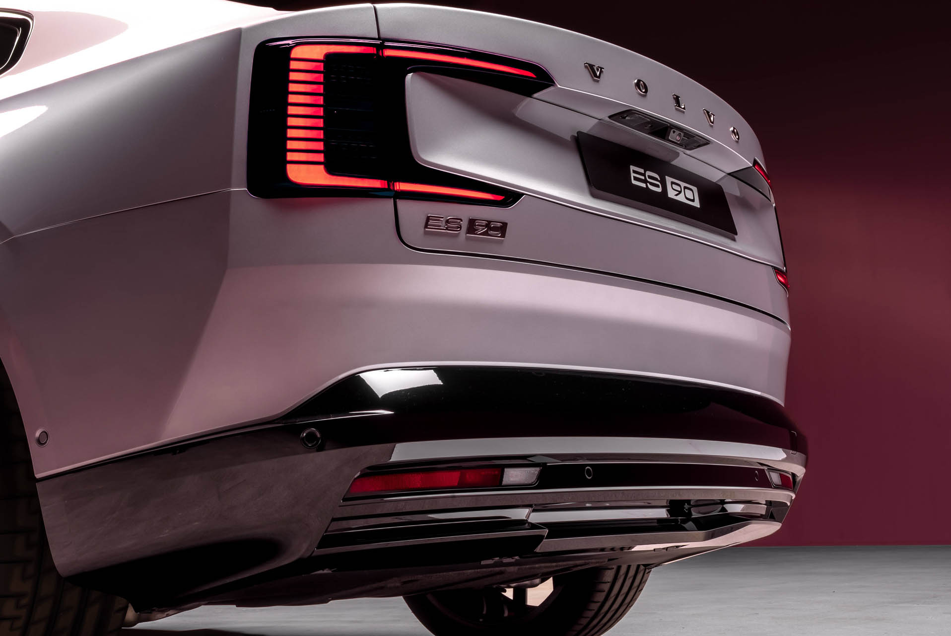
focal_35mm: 50
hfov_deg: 39.6
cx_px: 476
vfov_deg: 27.0
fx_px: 1322
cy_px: 318
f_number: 16
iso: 100
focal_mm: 50
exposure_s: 2.5
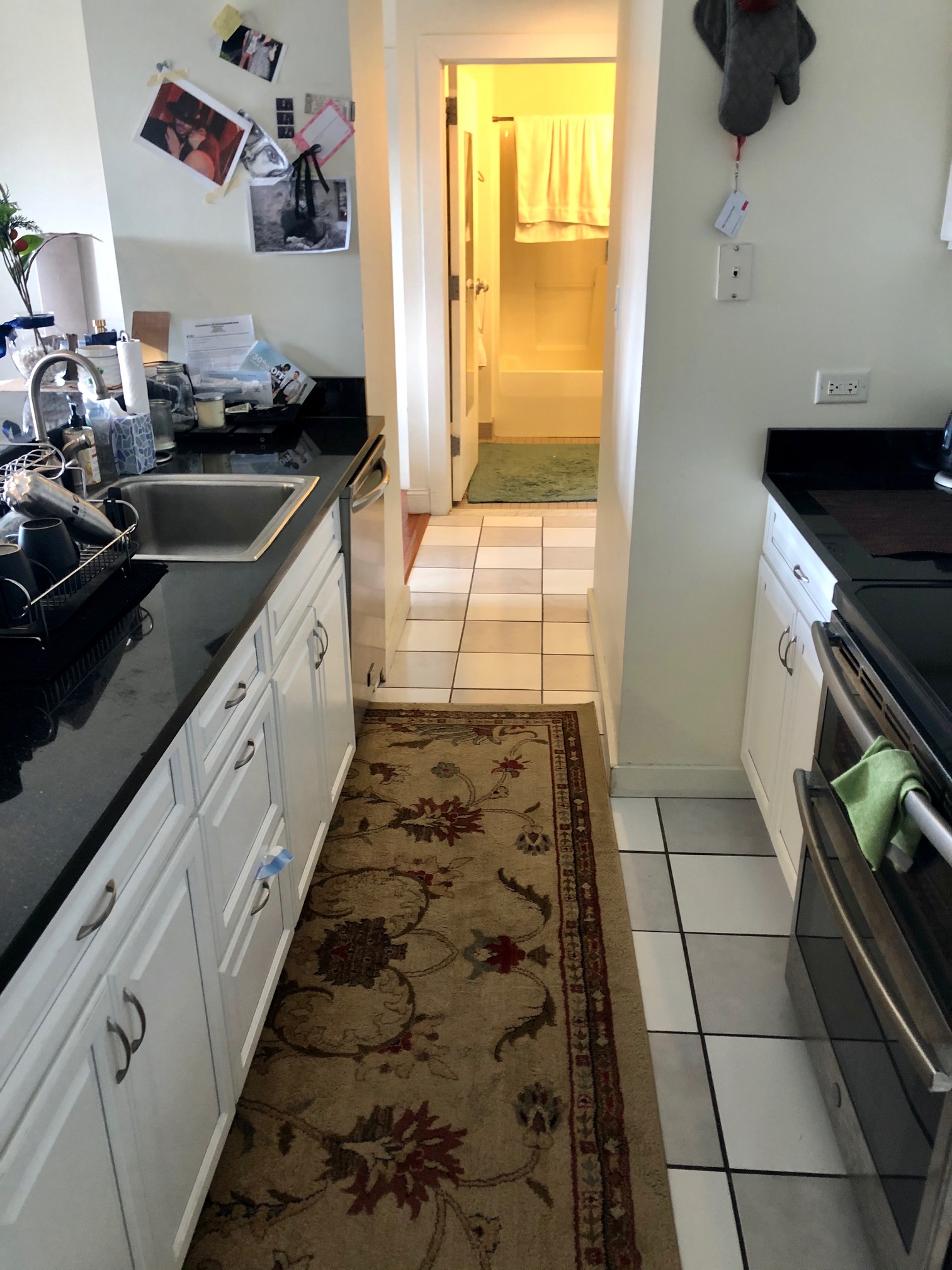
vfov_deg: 63.4
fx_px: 1027
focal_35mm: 28
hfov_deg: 49.7
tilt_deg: -22.7
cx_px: 476
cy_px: 635
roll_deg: +0.3
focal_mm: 4
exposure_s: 1/15
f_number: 1.8
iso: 50
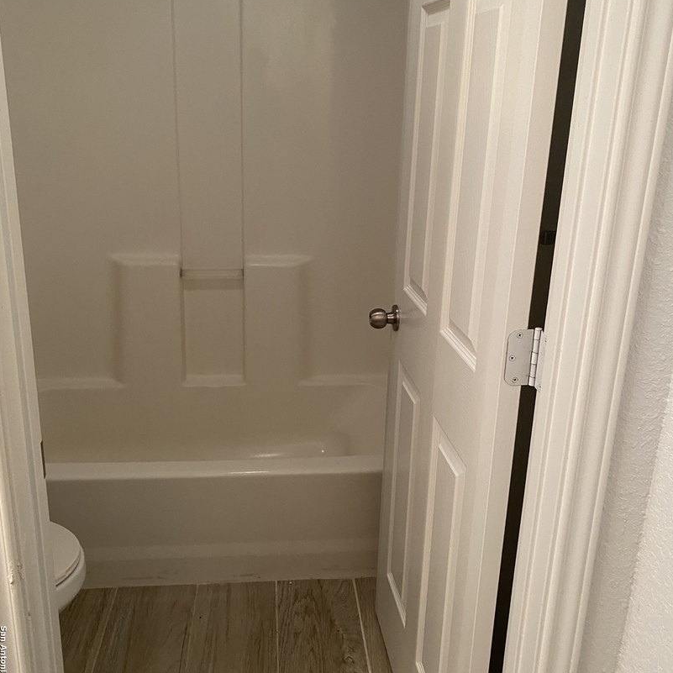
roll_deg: -3.0
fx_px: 682
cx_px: 339
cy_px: 308
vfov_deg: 52.5
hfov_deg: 52.5
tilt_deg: -15.5
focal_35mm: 31
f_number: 1.8
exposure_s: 1/60
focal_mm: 4.25
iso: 200
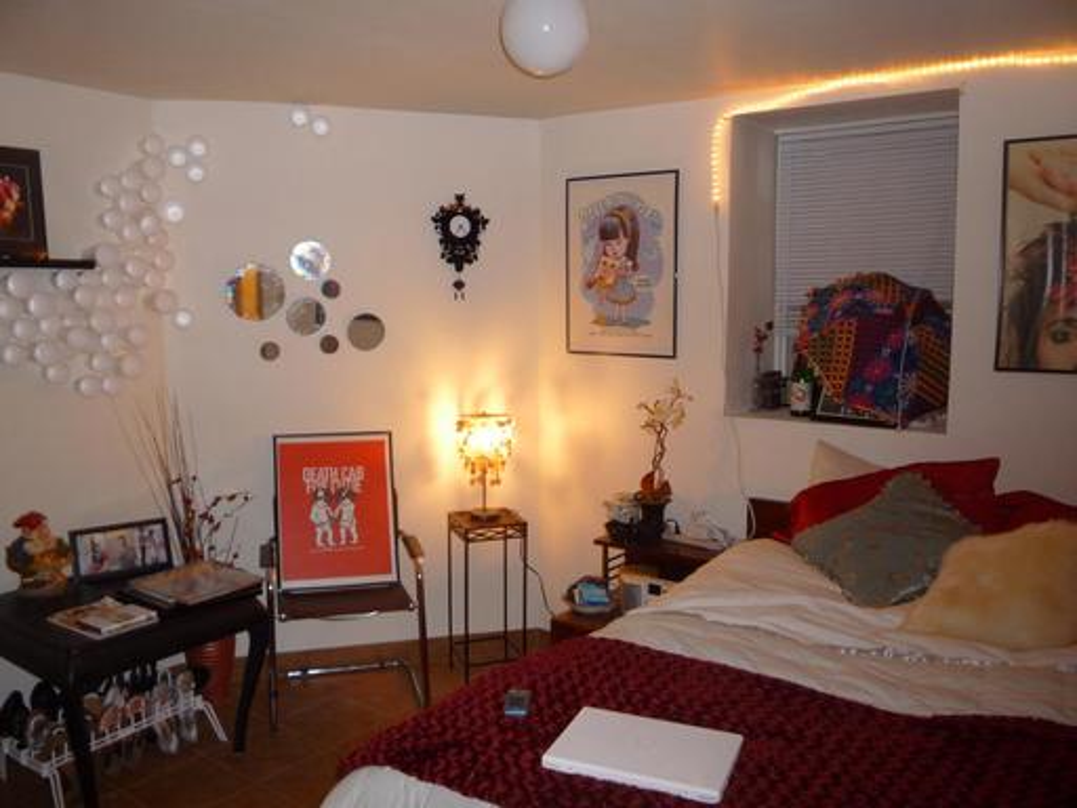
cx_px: 538
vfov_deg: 46.8
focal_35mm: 30
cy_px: 404
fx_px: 933
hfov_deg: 60.0
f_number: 3.3
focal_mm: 5.2
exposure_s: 1/30
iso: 160
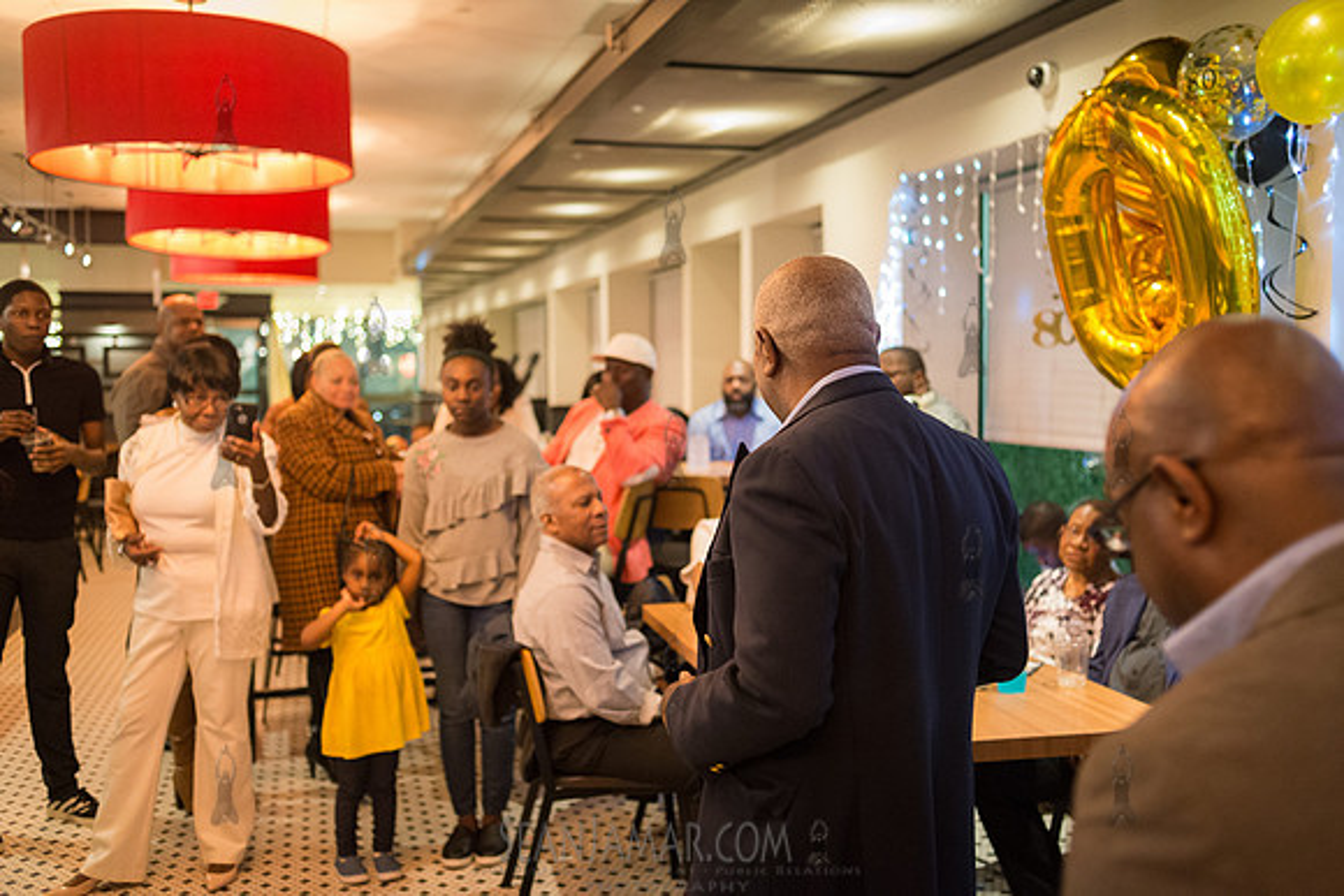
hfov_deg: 54.4
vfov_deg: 37.9
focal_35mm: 35
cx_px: 672
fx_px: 1307
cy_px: 448
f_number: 2.8
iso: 4000
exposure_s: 1/100
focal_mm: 35
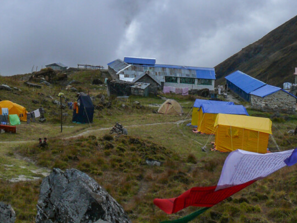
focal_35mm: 78
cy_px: -4
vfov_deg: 18.4
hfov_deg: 25.0
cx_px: 118
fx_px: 670
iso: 100
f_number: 8
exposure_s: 1/400
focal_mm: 7.4
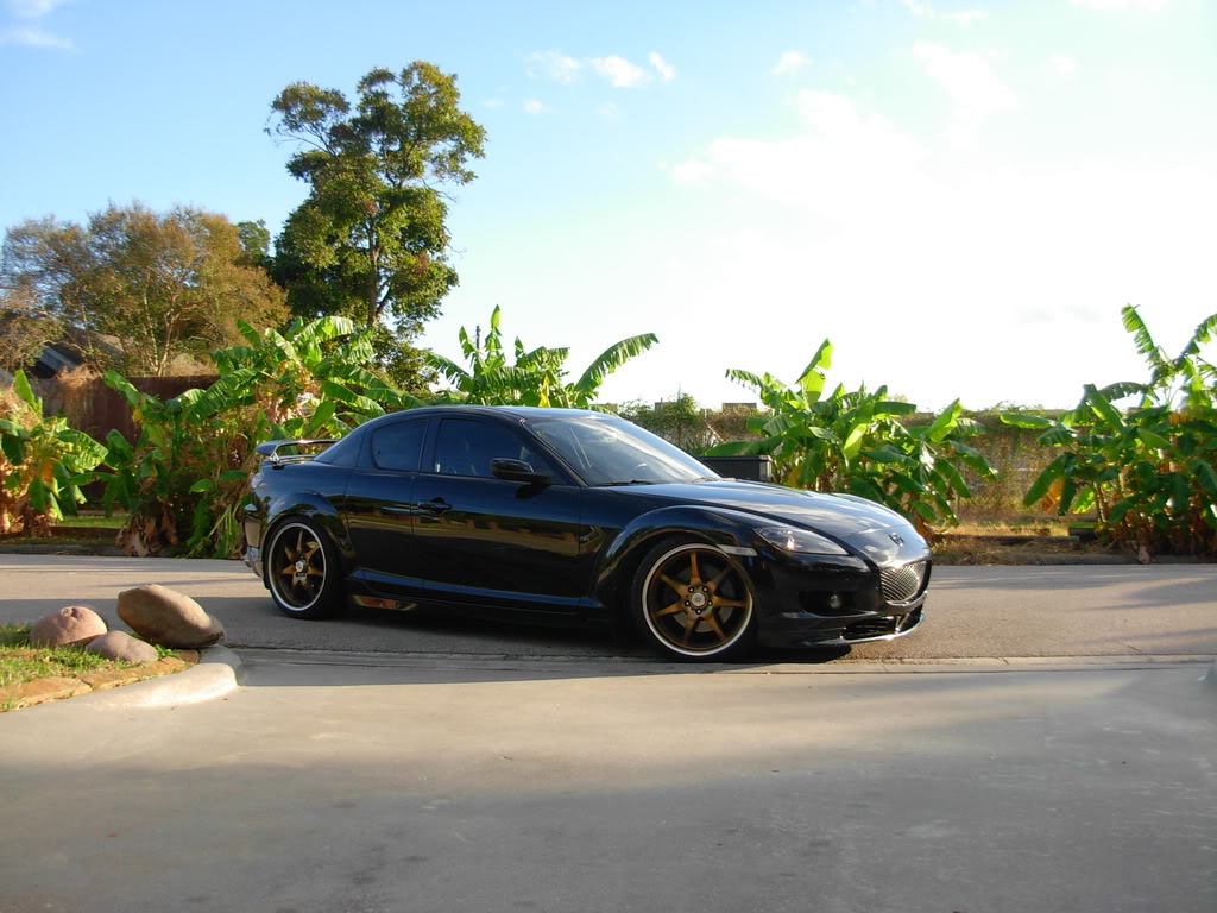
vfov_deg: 37.7
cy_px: 456
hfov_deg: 49.0
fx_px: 1336
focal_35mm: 38
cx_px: 608
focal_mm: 6.3
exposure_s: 1/373
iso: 79
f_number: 2.9
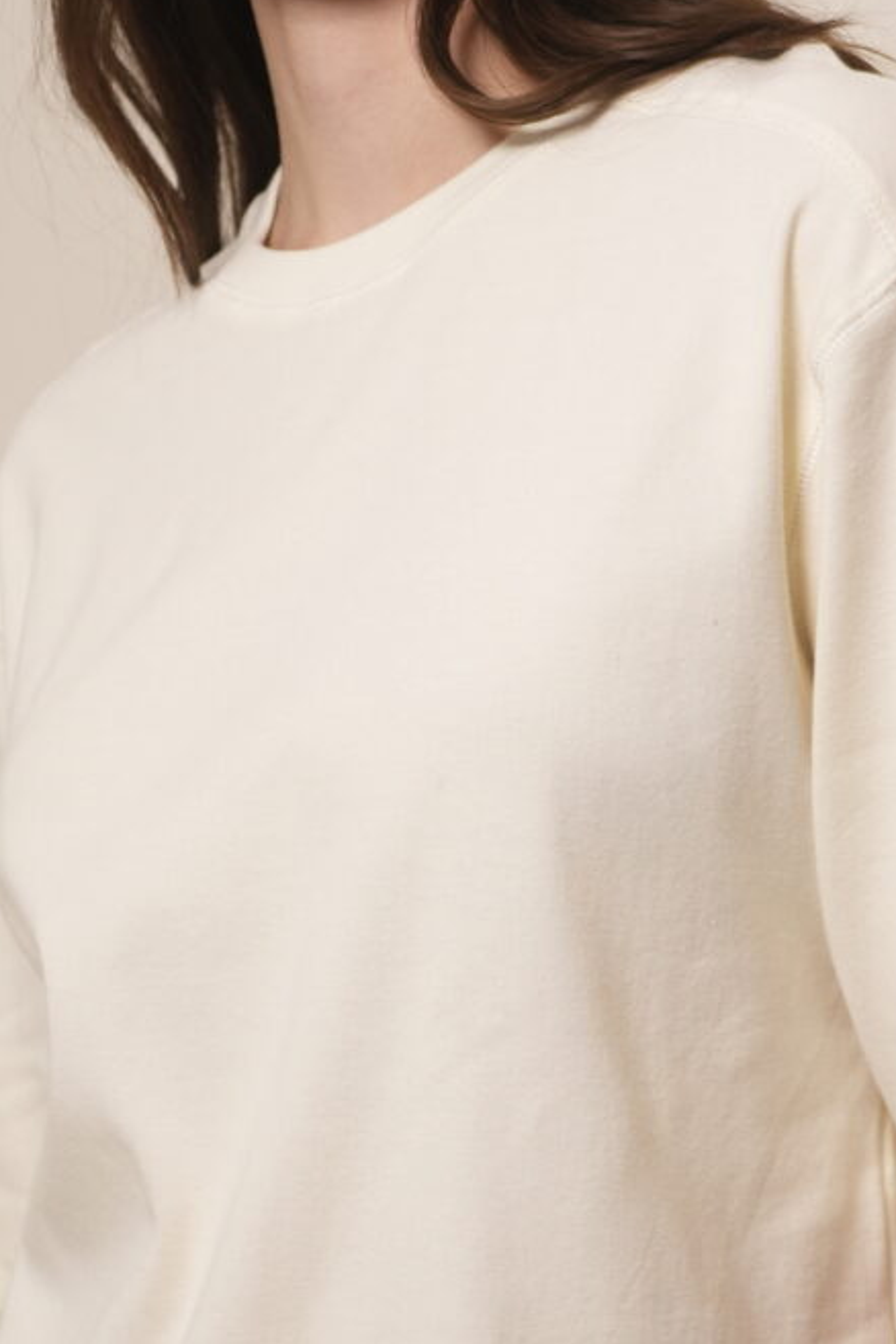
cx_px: 538
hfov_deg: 10.0
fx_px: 5114
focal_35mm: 137
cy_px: 716
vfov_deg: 15.0
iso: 640
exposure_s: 1/100
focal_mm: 50
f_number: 4
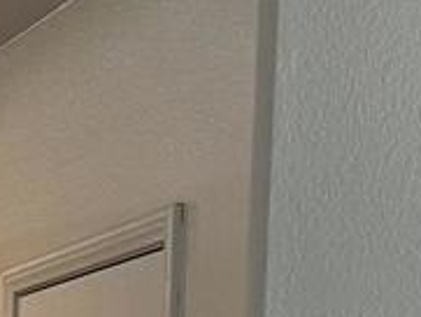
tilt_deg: -5.2
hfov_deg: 11.6
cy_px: 776
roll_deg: +0.9
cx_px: -512
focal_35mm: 147
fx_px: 1789
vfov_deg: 9.0
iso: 160
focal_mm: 5.7
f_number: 1.5
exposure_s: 1/60
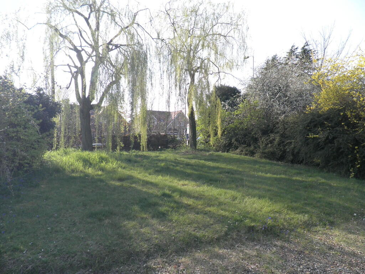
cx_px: 182
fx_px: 253
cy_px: 137
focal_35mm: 24
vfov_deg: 56.8
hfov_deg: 71.6
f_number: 3.3
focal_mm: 4.3
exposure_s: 1/250
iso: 64
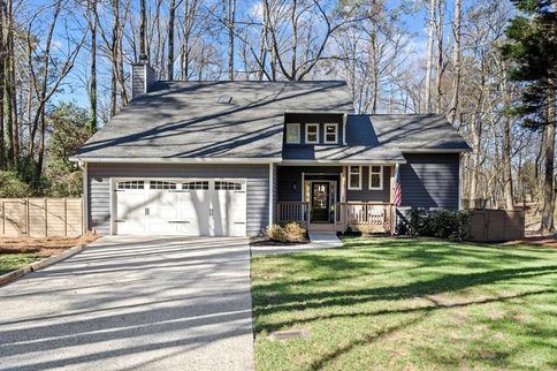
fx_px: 479
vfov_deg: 42.3
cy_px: 183
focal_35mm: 31
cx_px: 274
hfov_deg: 60.3
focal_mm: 30
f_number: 6.3
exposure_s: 1/640
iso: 1250
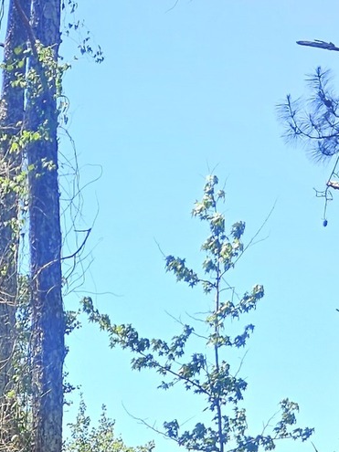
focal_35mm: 107
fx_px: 1398
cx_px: -111
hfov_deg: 13.3
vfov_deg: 14.0
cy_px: 1023
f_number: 1.7
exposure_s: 1/127
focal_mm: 6.3
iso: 10
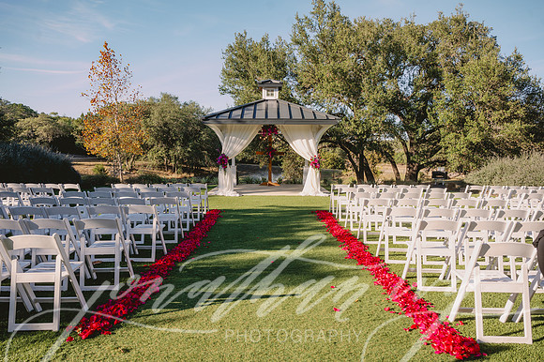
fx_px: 385
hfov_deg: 70.5
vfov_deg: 50.4
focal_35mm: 26
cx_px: 272
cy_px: 181
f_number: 5
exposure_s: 1/400
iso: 100
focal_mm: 25.5
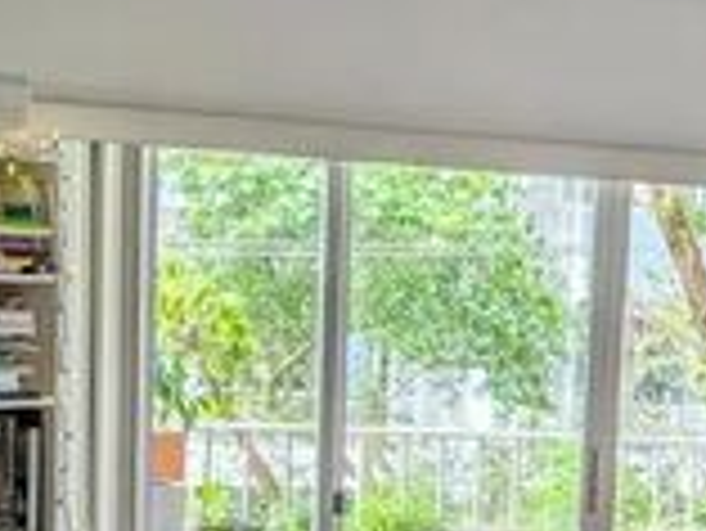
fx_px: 2000
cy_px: 648
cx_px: 562
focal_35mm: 98
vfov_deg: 14.6
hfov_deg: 19.8
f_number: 1.68
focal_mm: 6.9
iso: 20
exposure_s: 1/179
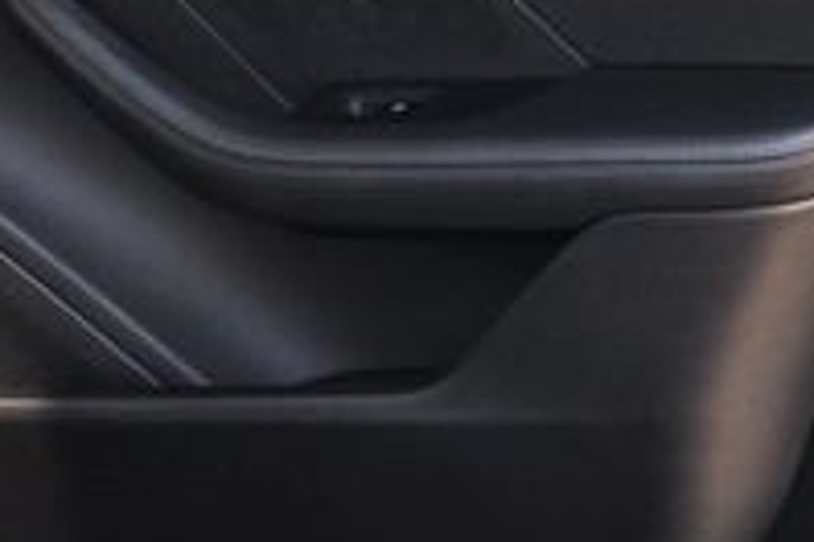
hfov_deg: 10.5
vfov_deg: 7.0
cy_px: -199
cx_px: 430
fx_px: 4409
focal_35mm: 195
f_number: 8
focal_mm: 24
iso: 640
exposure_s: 1/30
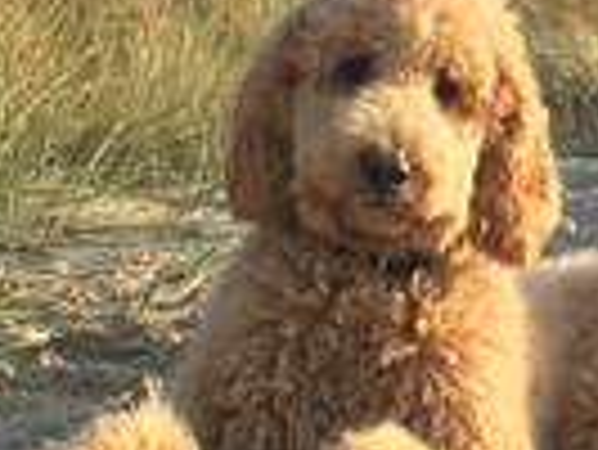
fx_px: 2888
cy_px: -36
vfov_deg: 8.8
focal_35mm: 167
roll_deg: +3.4
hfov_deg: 11.7
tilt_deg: +1.4
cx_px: 643
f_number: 2.2
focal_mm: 4.15
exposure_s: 1/842
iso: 32
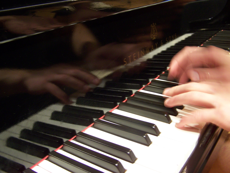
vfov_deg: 37.7
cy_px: 86
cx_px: 115
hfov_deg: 49.0
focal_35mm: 38
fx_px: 252
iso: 160
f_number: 2.8
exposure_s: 1/8
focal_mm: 6.3
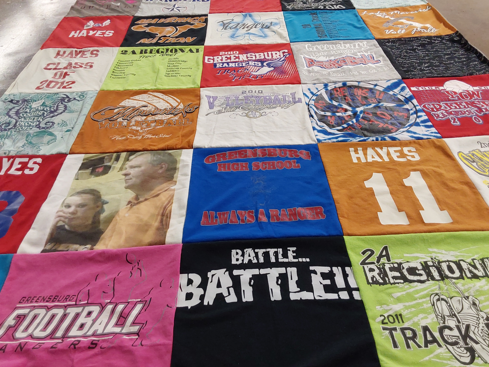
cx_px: 251
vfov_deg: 48.2
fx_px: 410
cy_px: 178
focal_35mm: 29
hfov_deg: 61.6
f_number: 1.9
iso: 100
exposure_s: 1/60
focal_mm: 2.91
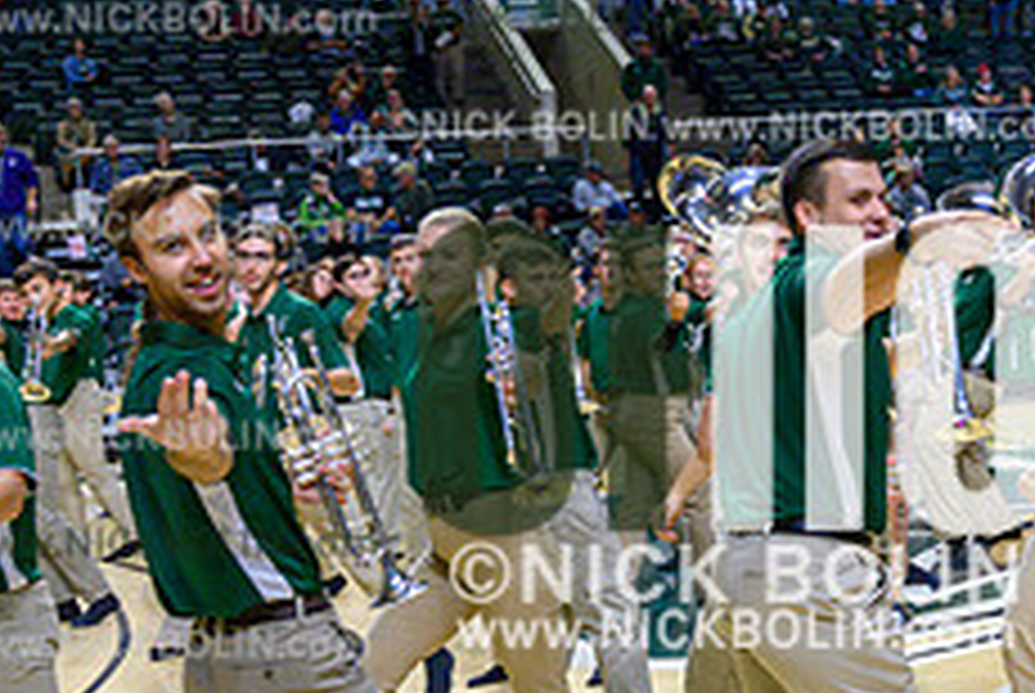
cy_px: 439
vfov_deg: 18.7
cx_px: 734
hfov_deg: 27.4
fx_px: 2101
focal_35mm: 73
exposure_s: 1/800
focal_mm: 29
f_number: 4.5
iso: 3200
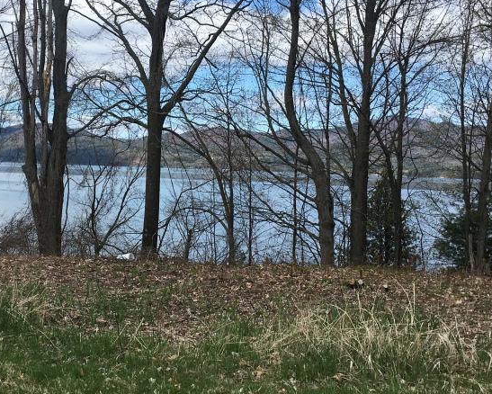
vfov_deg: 28.6
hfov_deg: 34.8
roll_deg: -1.3
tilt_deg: -0.2
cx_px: 139
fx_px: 772
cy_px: 164
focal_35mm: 53
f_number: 2.2
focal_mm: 4.15
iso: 25
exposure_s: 1/1282
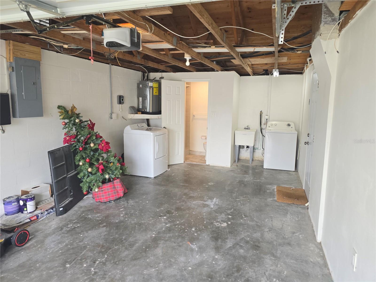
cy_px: 141
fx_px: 250
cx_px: 188
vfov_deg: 58.9
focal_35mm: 23
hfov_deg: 73.9
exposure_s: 1/120
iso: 125
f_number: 1.7
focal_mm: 6.3
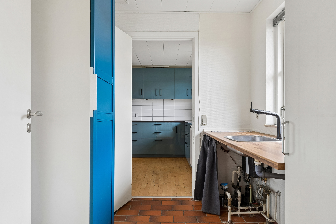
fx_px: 217
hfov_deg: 75.5
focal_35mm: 23
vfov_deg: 54.6
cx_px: 168
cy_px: 112
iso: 200
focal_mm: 15.5
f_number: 8
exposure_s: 1/8
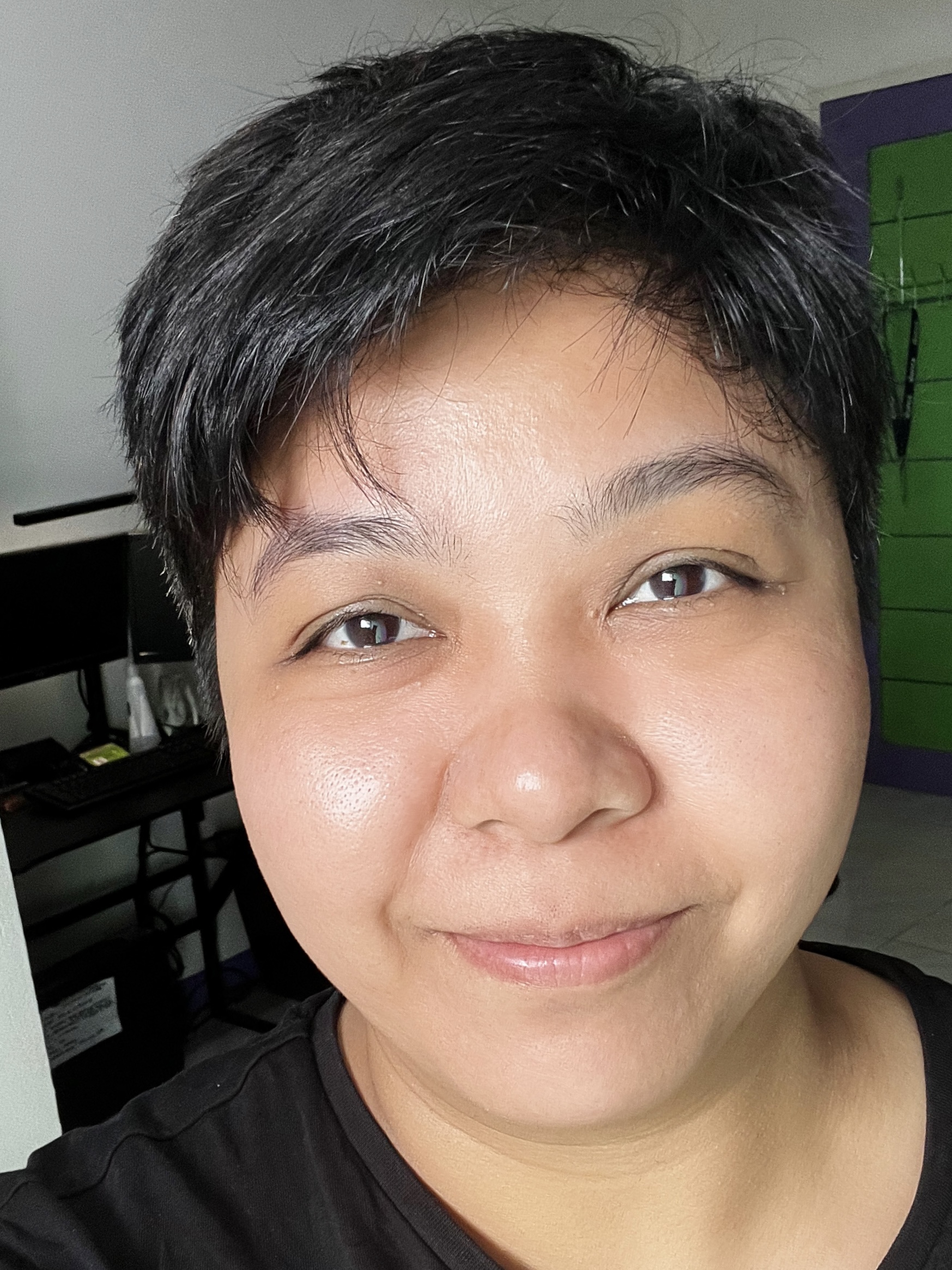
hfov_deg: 46.8
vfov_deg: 60.0
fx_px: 1100
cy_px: 635
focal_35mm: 30
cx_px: 476
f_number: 2.2
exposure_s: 1/60
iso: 160
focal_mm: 2.71
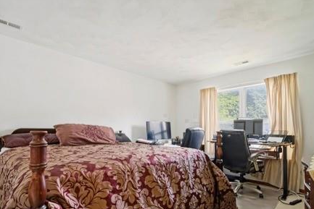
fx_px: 163
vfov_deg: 64.5
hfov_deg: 87.8
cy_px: 130
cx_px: 159
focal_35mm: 19
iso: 250
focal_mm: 9
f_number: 8
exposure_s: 1/3
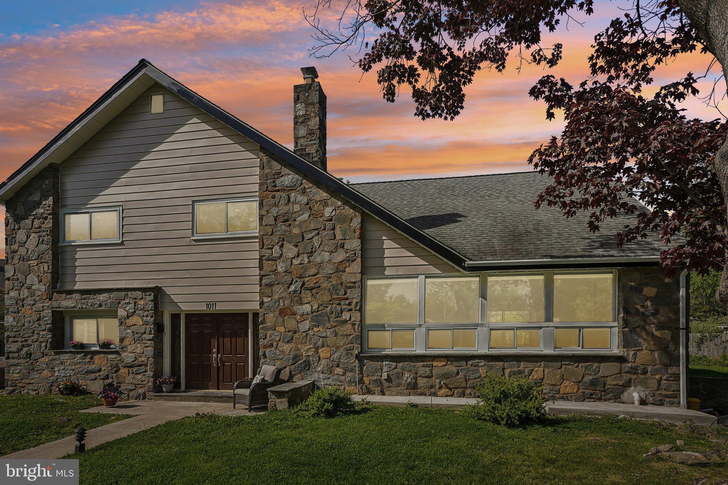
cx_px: 364
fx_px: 400
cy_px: 242
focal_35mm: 20
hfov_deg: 84.6
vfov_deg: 62.4
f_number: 8
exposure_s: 1/250
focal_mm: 19.8
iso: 100
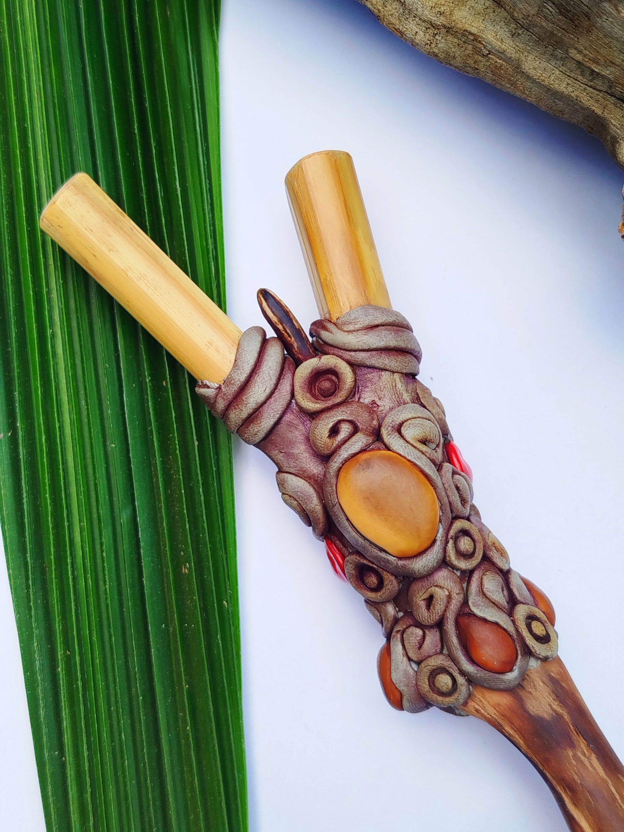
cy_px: 416
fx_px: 1154
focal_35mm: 48
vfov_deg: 39.7
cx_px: 312
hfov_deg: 30.3
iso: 50
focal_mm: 5.31
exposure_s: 1/278
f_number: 1.7
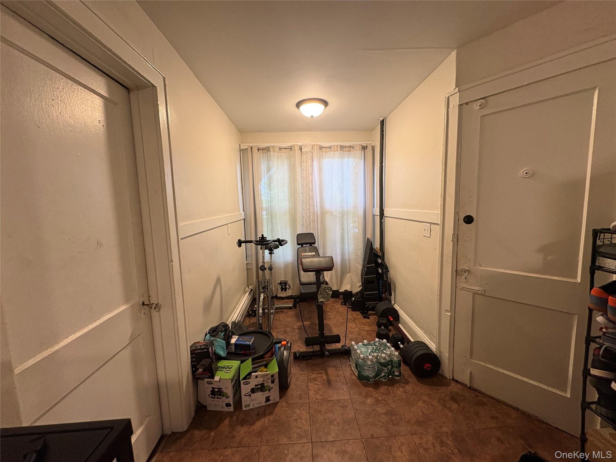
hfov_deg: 102.1
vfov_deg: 85.7
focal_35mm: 14
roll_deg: +2.6
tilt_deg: -3.8
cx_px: 308
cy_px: 231
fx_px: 249
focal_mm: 2.22
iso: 160
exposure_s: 1/60
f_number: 2.2
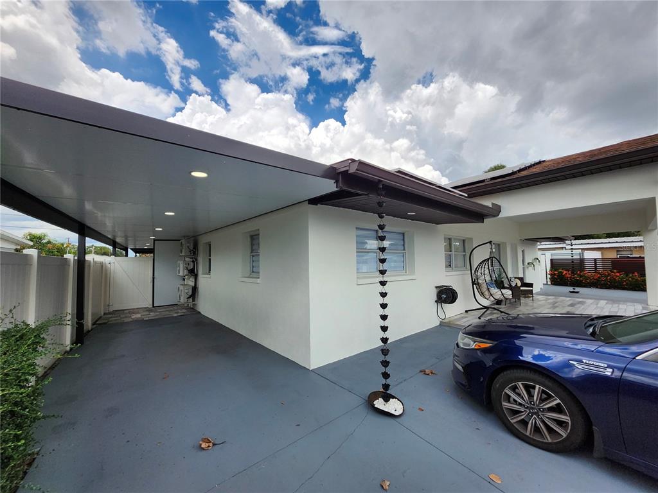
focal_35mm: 13
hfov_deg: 106.2
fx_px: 247
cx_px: 329
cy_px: 246
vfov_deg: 89.9
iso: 40
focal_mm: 1.74
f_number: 2.2
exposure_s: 1/1425
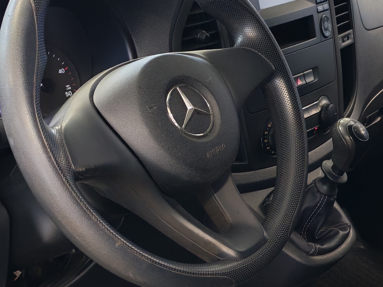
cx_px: 220
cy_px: 195
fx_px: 874
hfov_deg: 24.7
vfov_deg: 18.6
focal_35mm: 79
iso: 800
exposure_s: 1/50
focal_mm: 6.12
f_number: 1.9
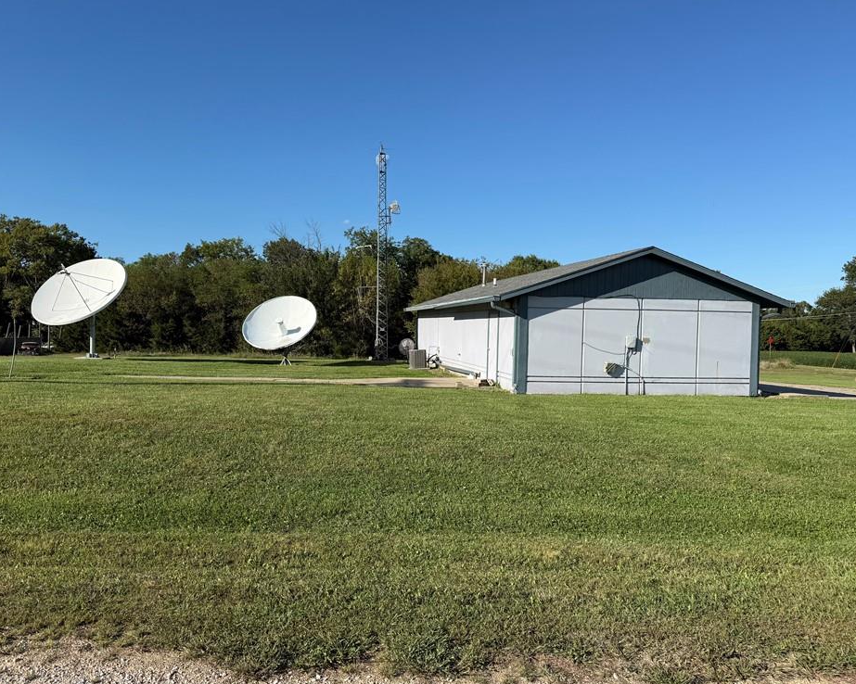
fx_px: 659
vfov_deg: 54.9
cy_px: 340
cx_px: 410
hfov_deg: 66.0
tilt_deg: -2.6
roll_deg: -1.1
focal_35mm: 26
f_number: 1.78
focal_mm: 6.76
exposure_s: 1/4975
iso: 80
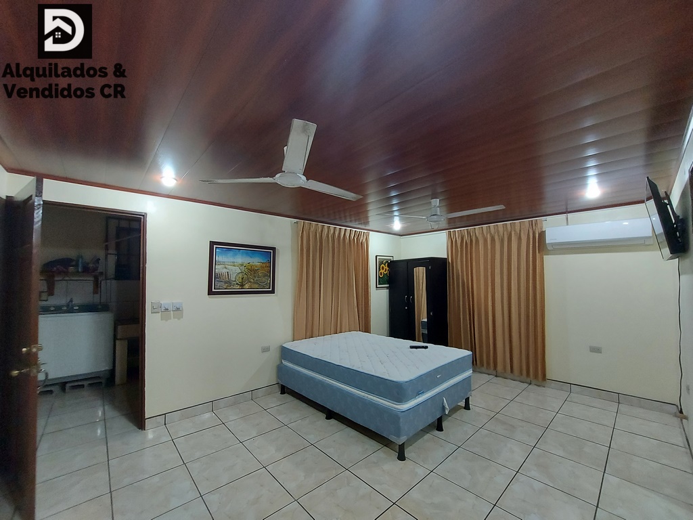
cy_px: 260
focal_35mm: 13
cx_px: 346
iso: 400
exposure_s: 1/60
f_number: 2.2
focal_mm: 1.74
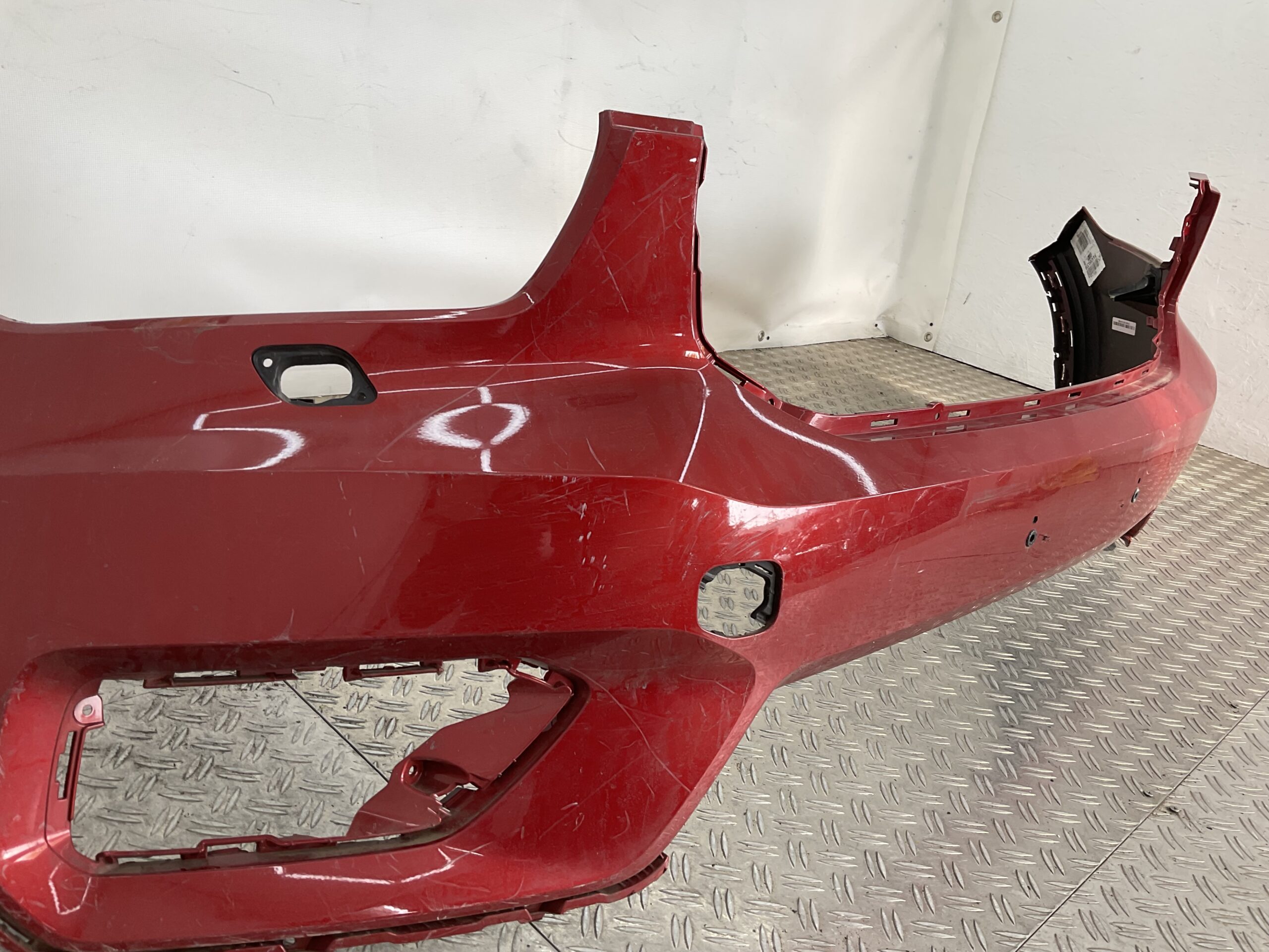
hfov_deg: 61.7
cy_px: 476
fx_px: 1063
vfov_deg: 48.2
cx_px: 634
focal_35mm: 29
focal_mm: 3
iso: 16
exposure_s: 1/151
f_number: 1.8
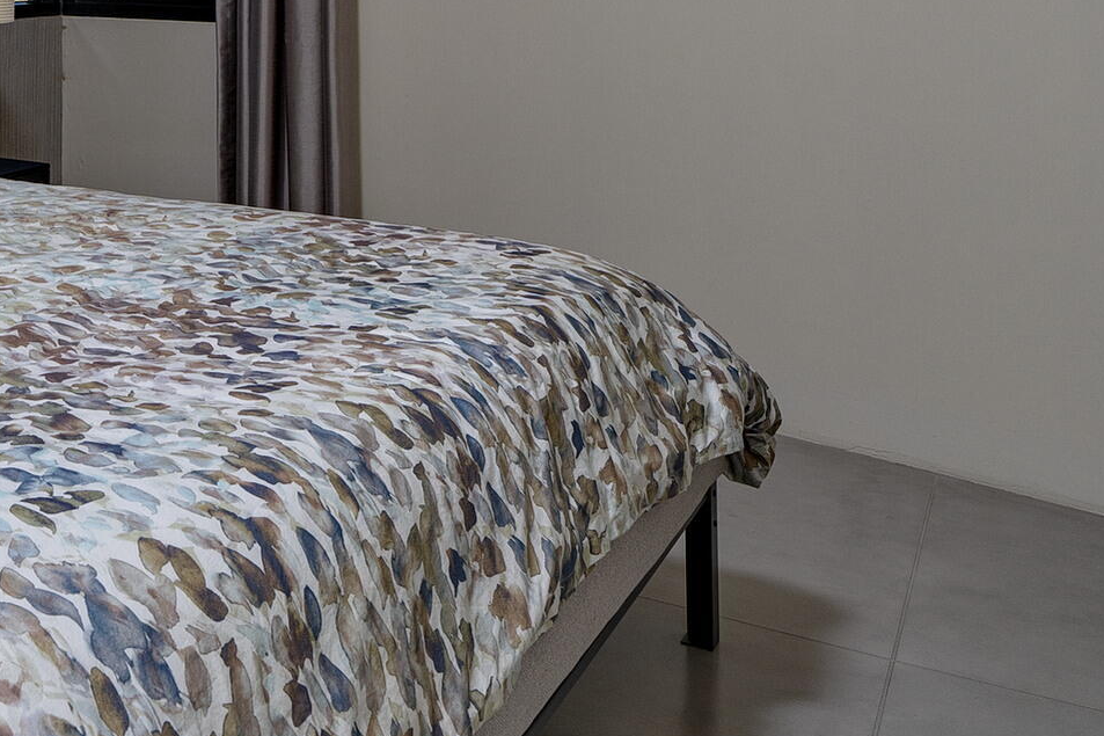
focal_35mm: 47
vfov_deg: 26.5
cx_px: -31
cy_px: -57
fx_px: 1441
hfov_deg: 37.0
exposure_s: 1/100
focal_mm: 16
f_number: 7.1
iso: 200
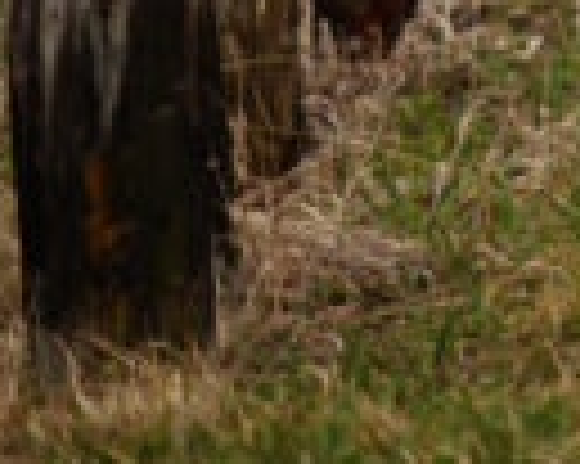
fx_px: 11304
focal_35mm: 659
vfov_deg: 2.3
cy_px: -869
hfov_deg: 2.8
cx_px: 2369
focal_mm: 85
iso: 200
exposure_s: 1/5000
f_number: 1.4
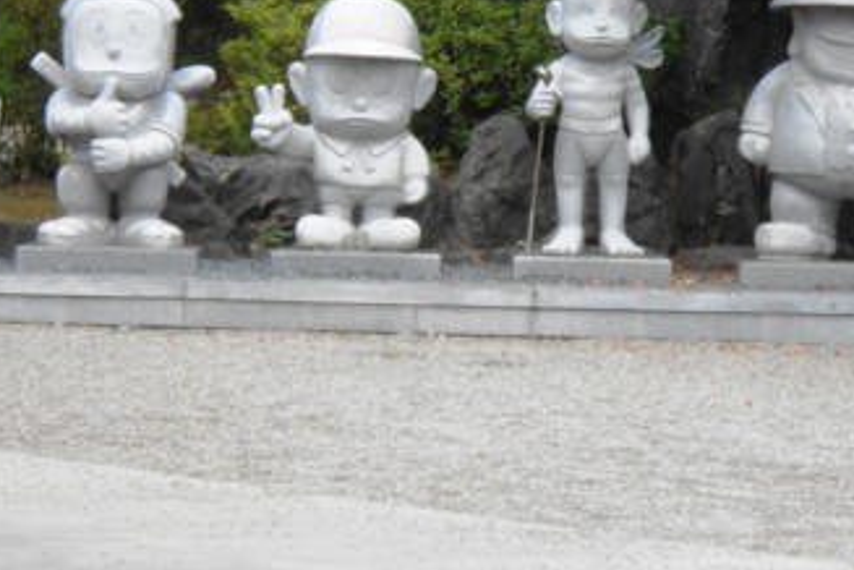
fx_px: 5645
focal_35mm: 238
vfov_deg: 5.8
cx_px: 460
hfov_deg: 8.7
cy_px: 123
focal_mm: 27.6
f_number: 6.5
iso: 80
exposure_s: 1/80
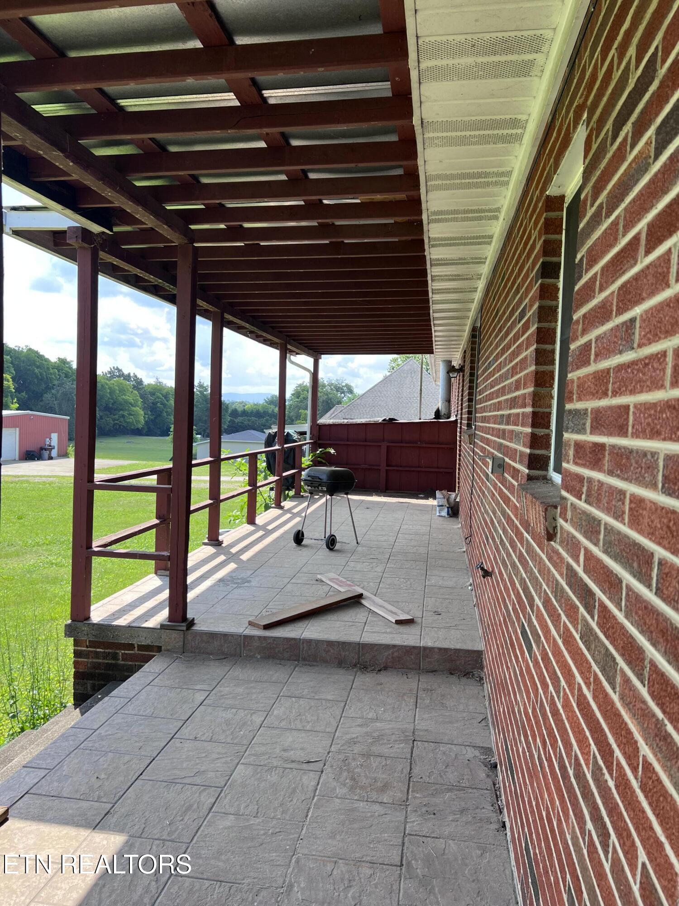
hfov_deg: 53.1
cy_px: 453
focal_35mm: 26
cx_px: 340
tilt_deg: -2.9
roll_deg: -2.1
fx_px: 680
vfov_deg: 67.3
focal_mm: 5.7
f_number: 1.5
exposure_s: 1/687
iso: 50
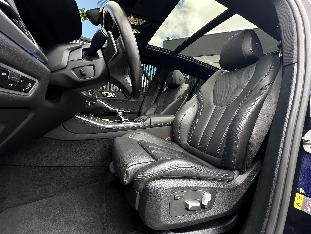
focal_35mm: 14
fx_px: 126
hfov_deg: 102.1
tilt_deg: -0.6
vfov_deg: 85.7
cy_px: 117
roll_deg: -8.1
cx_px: 156
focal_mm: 2.22
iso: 50
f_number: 2.2
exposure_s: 1/99
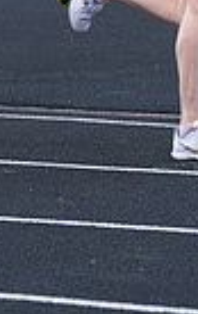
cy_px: -134
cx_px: -2
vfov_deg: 4.2
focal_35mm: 497
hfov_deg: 2.7
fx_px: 4264
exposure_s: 1/1600
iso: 2000
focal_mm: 150
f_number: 5
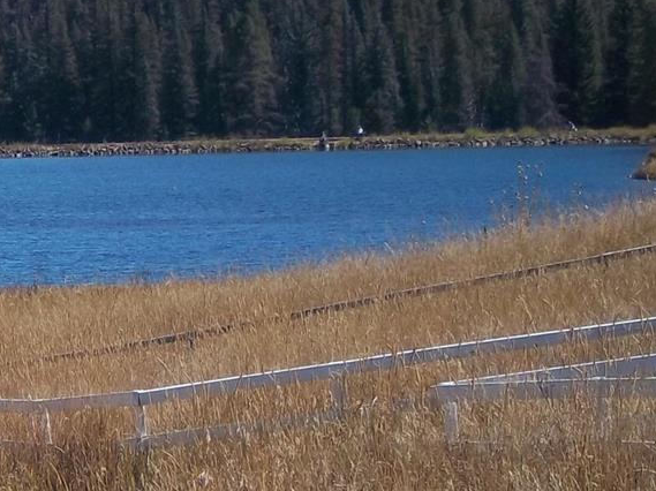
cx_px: -77
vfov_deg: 5.2
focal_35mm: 287
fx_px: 5435
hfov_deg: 6.9
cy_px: 279
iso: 64
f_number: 4.85
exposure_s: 1/500
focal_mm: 18.27
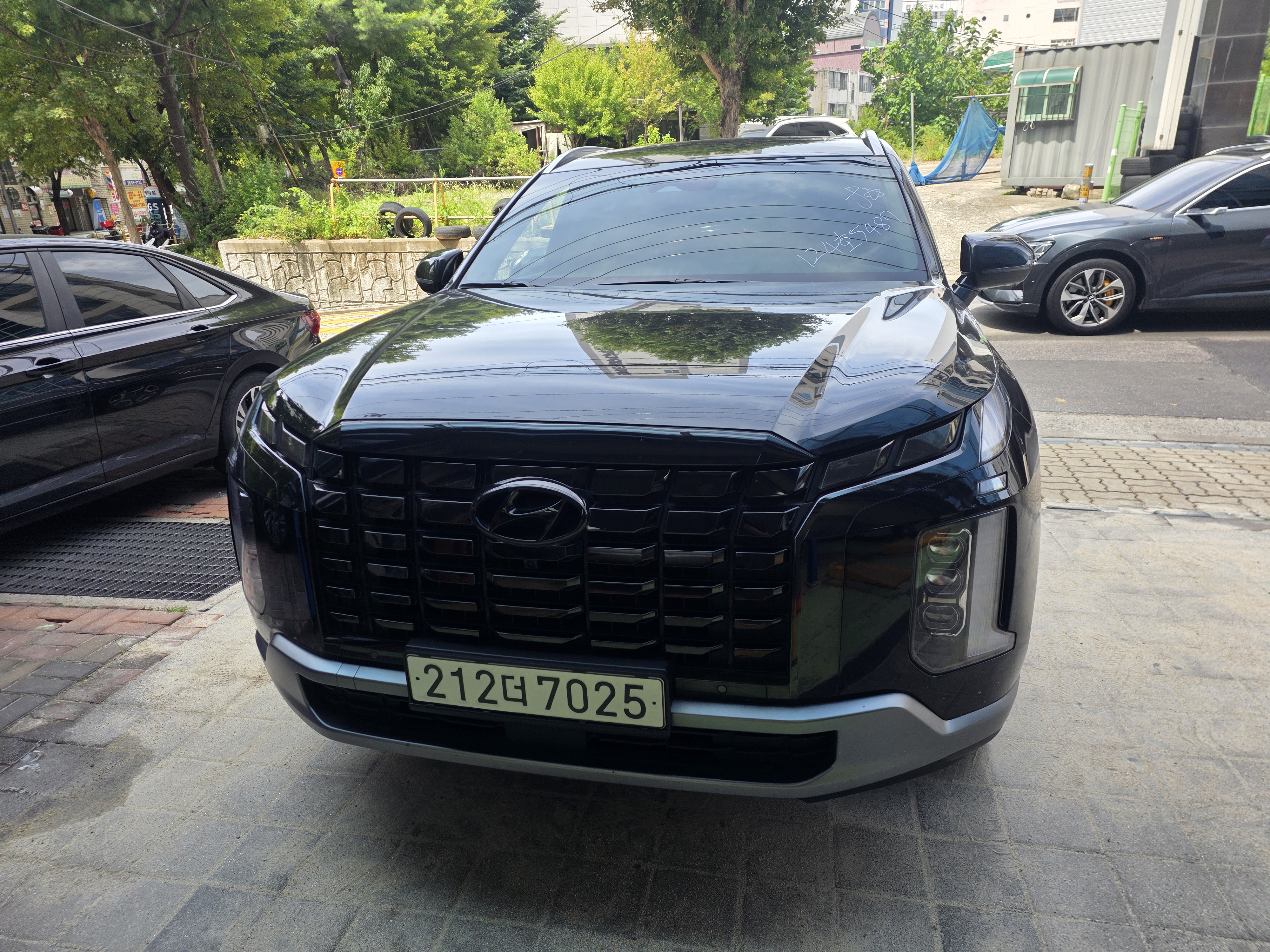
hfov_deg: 73.9
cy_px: 476
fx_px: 844
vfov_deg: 58.9
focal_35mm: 23
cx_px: 635
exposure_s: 1/359
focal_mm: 6.25
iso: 32
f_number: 1.7
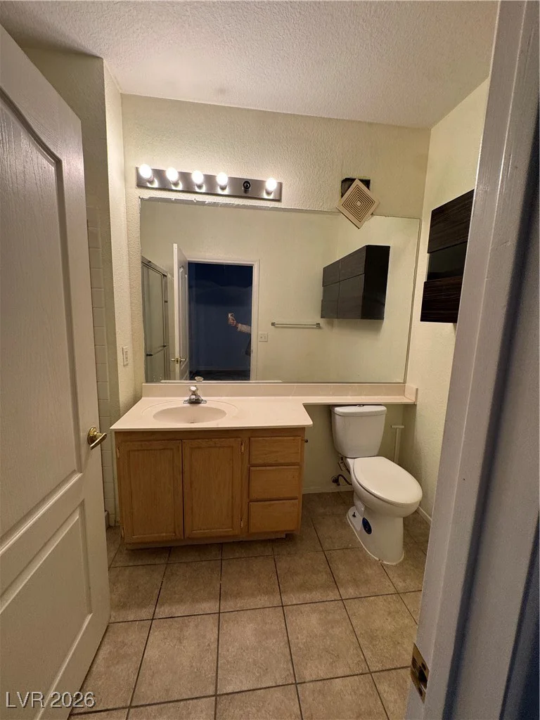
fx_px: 291
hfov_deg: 85.7
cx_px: 270
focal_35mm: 14
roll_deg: -1.8
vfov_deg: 102.1
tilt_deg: -10.2
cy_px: 360
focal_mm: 2.22
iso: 160
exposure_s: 1/120
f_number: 2.2
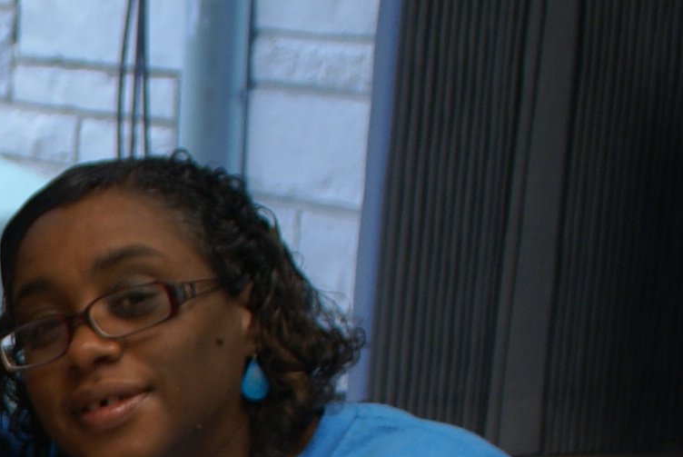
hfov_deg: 11.1
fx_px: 3228
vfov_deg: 7.8
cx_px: -618
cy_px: 872
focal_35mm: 170
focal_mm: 22
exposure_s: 1/30
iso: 125
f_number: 3.5
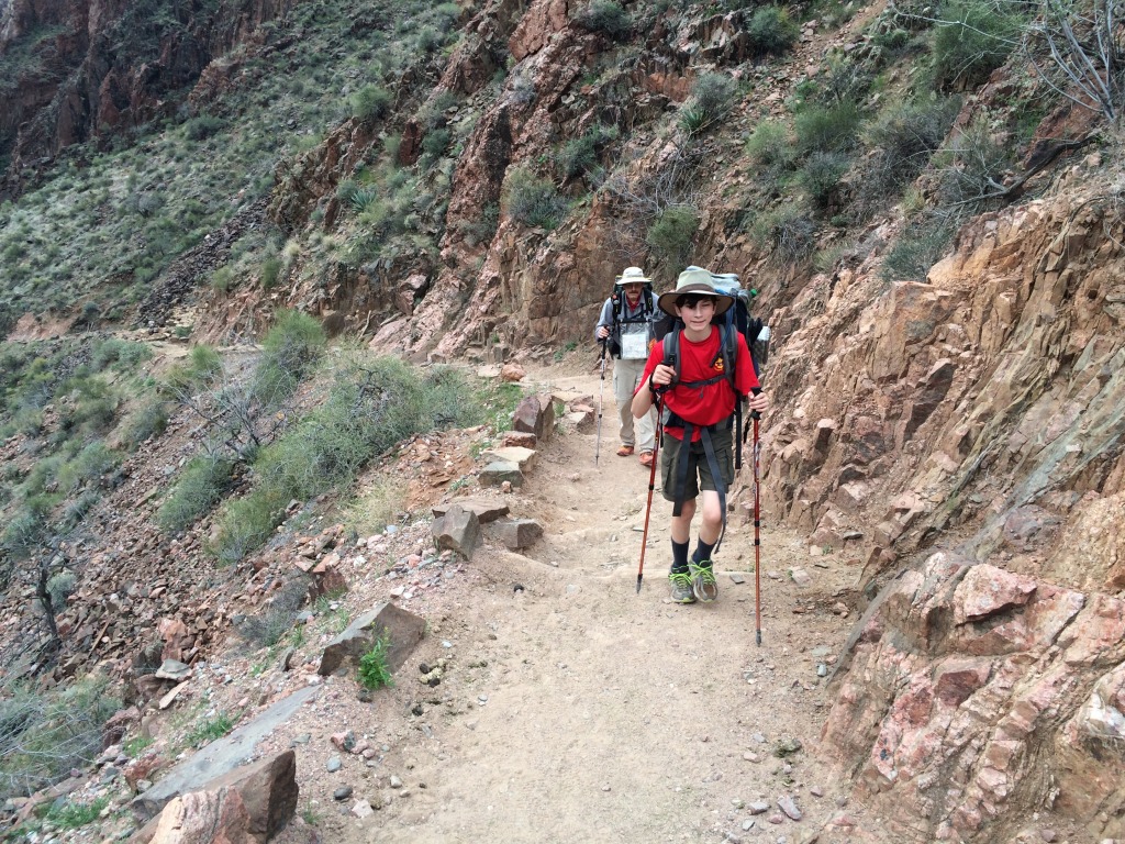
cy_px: 422
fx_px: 942
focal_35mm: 29
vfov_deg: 48.2
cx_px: 562
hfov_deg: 61.7
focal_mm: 4.15
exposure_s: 1/380
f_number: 2.2
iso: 32
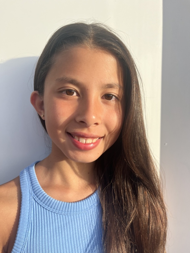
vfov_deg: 67.3
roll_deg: +0.9
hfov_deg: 53.1
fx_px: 190
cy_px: 126
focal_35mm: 26
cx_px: 95
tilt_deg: -7.7
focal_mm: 5.1
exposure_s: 1/1000
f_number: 1.6
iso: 50
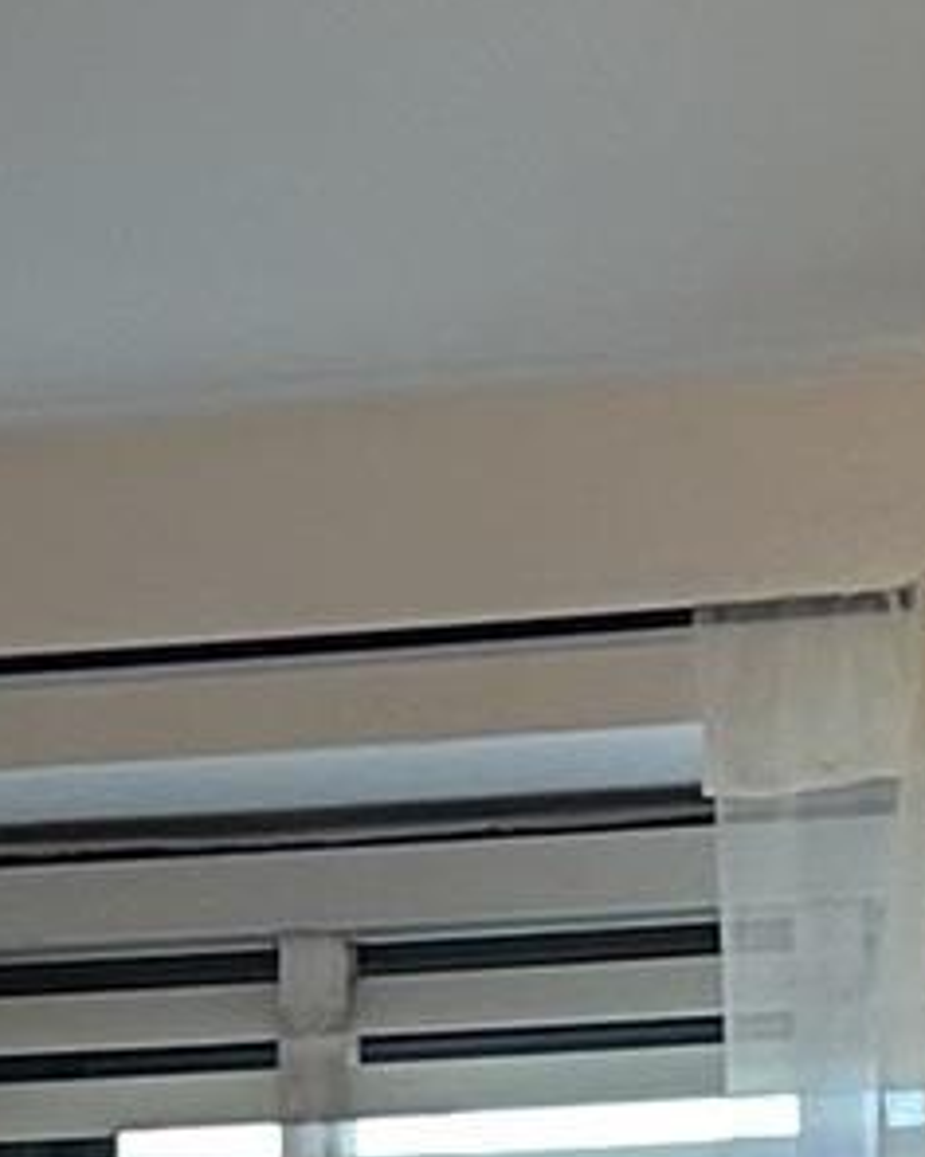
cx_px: 106
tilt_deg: -4.8
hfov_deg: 6.3
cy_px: 2926
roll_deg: +1.0
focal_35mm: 244
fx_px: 8350
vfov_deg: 7.3
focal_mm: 6.86
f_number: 1.78
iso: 160
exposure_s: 1/120
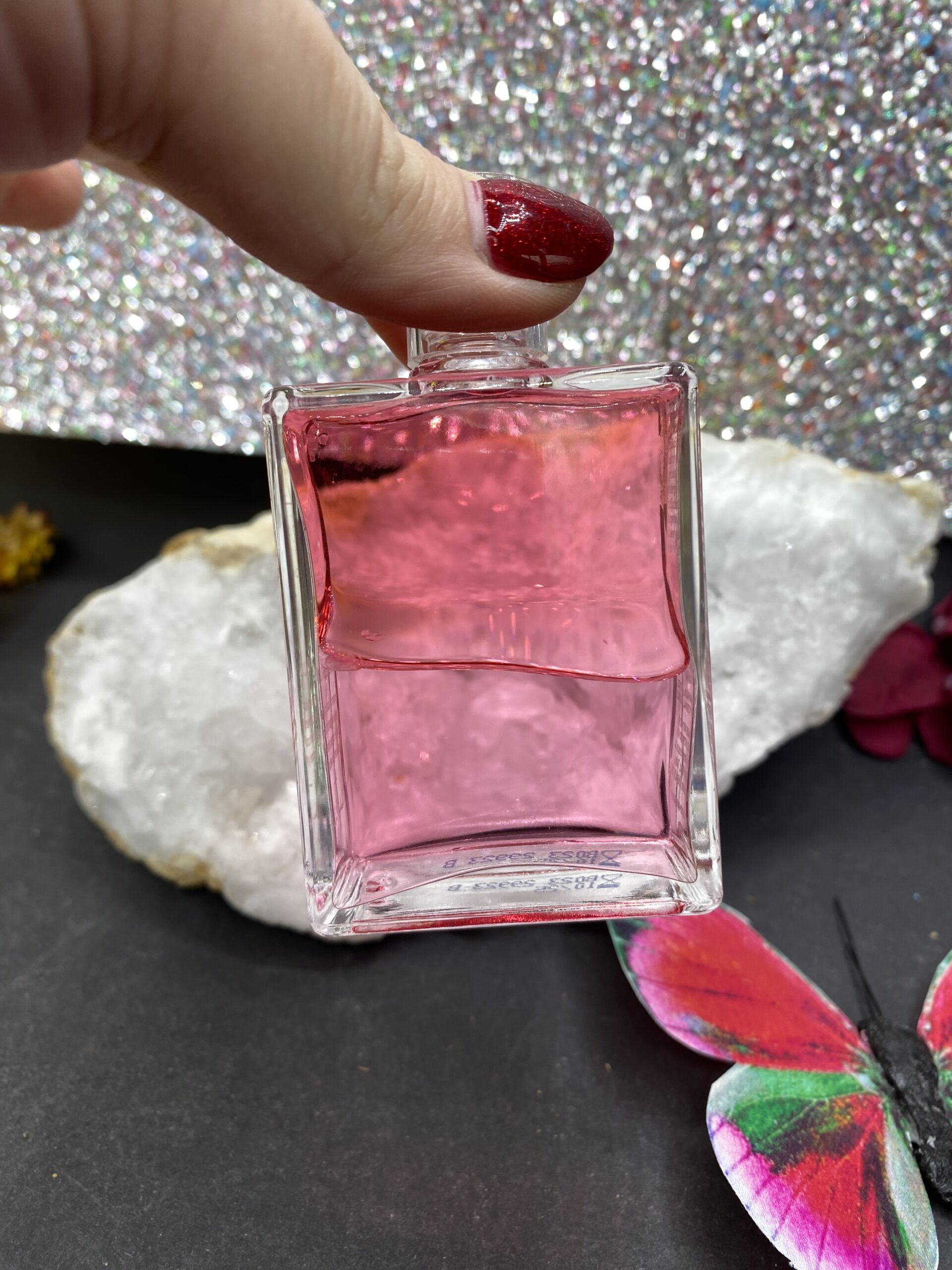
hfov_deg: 54.9
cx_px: 476
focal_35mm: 25
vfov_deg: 69.4
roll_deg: -2.9
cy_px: 635
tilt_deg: -28.7
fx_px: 917
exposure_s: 1/262
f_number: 1.8
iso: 32
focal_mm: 4.25
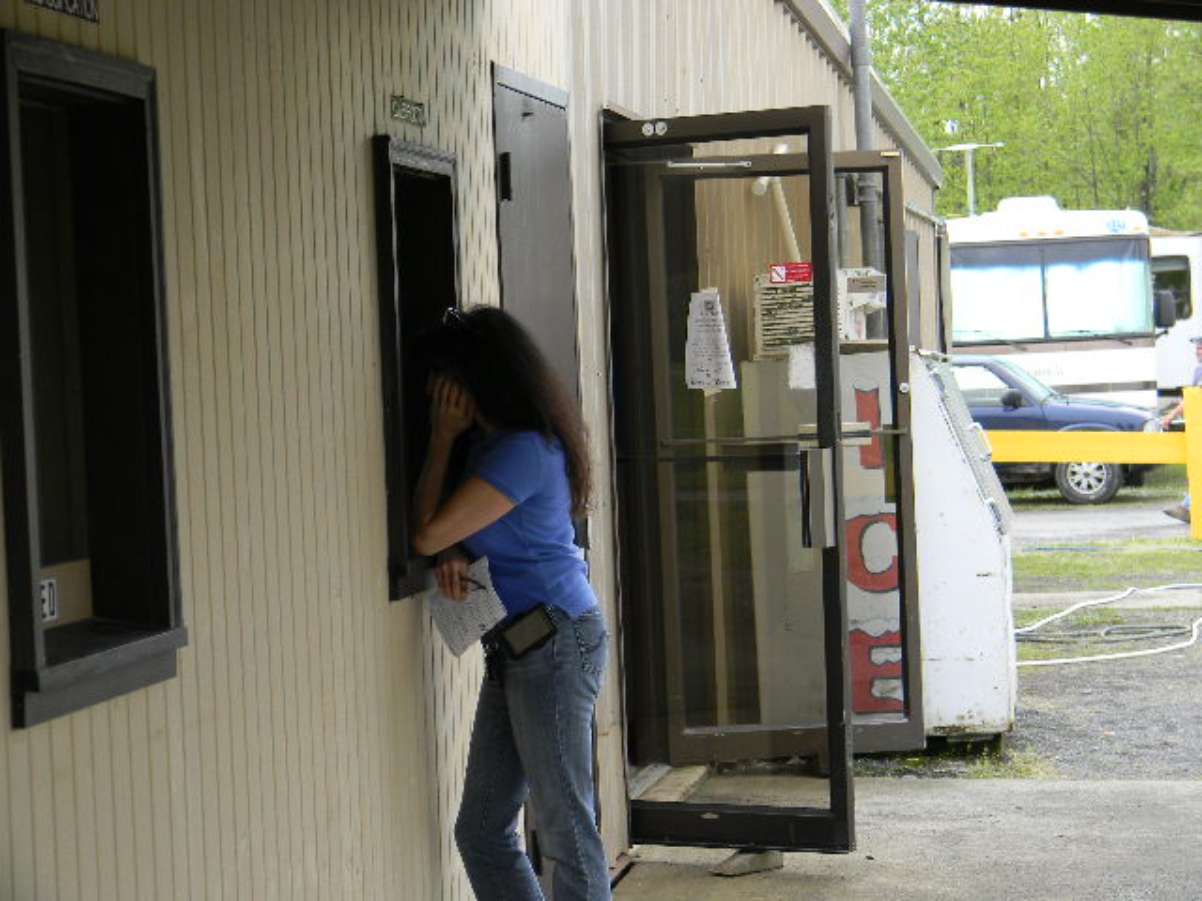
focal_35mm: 83
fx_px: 2882
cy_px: 450
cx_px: 601
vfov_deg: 17.8
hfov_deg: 23.6
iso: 80
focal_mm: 15.1
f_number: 4.5
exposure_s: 1/108
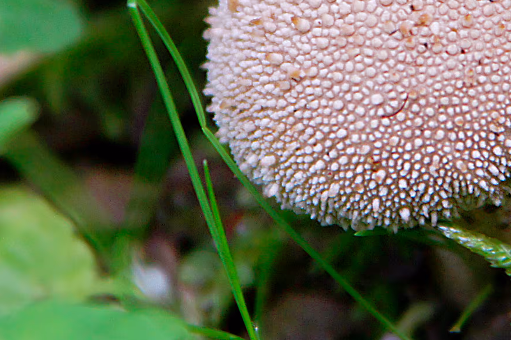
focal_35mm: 785
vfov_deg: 1.7
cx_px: 349
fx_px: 11136
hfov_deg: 2.6
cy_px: -7
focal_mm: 200
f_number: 6.3
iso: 800
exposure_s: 1/125
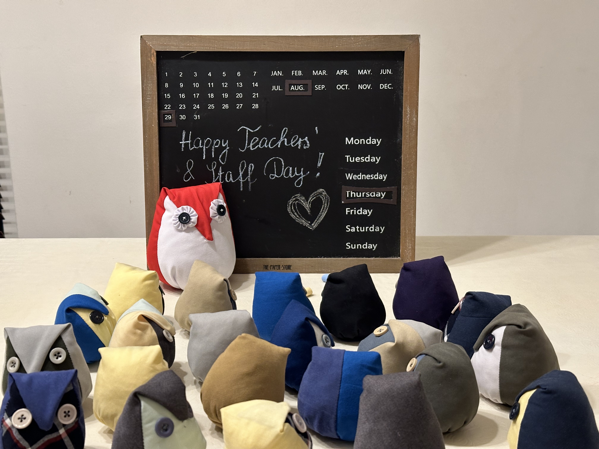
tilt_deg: -14.5
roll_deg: +1.0
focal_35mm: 48
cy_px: 224
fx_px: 831
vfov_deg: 30.3
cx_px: 300
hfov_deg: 39.7
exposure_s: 1/33
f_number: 1.78
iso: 200
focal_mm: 6.86
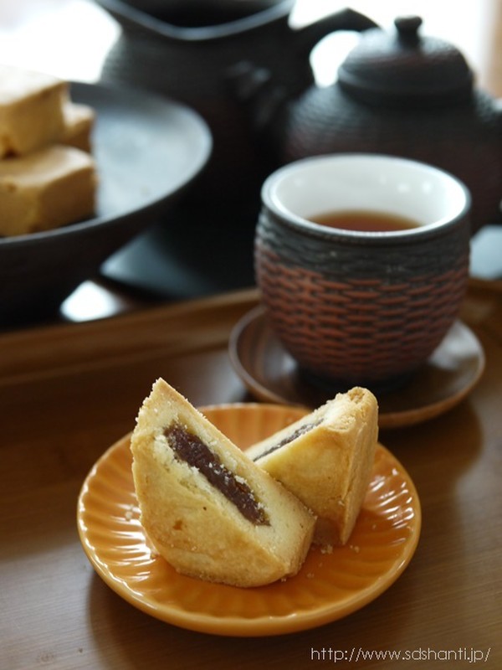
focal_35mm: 50
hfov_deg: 29.1
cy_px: 335
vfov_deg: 38.2
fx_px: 967
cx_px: 251
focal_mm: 25
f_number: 3.2
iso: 800
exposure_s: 1/15
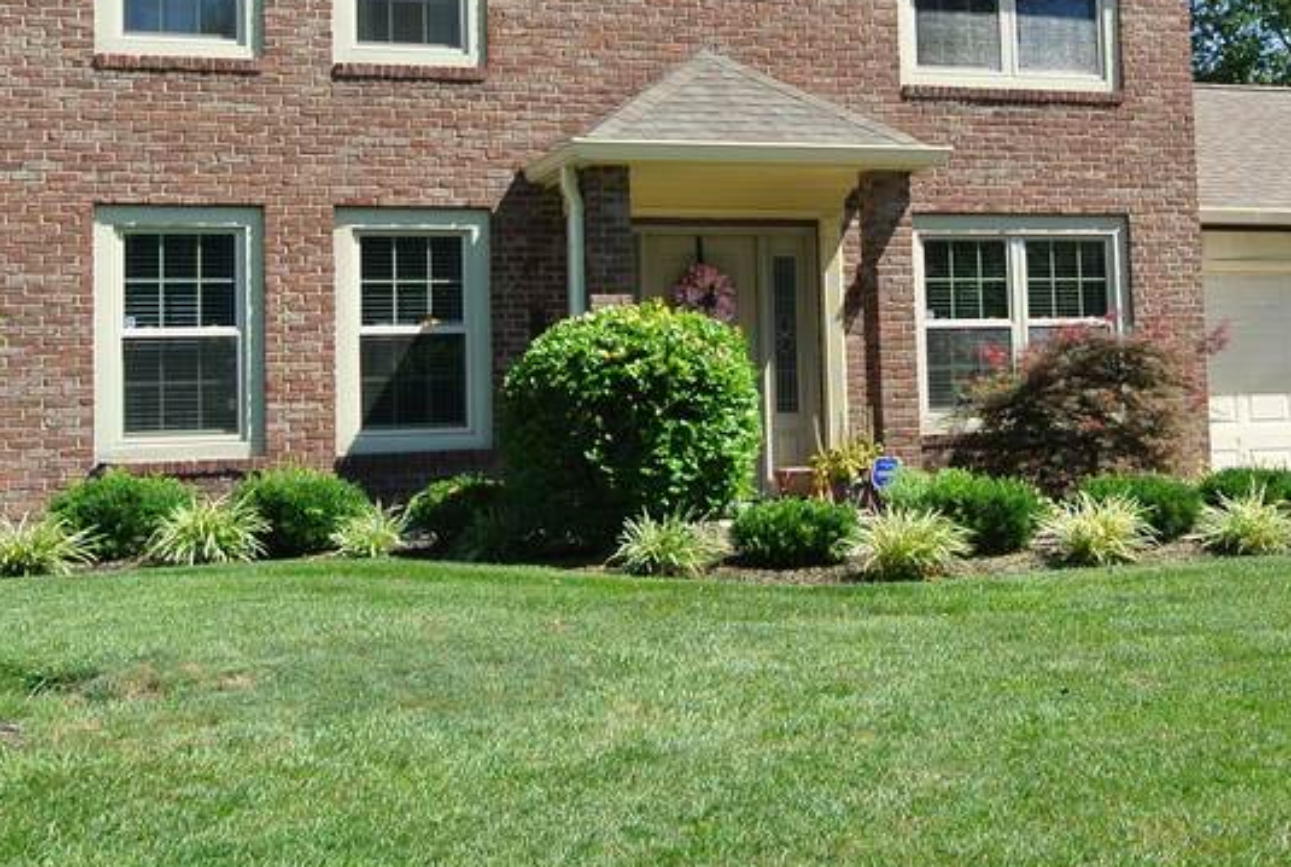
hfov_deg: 35.8
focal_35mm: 55
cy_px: 231
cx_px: 874
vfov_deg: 24.5
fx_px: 1976
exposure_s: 1/500
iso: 100
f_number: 4.5
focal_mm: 8.7
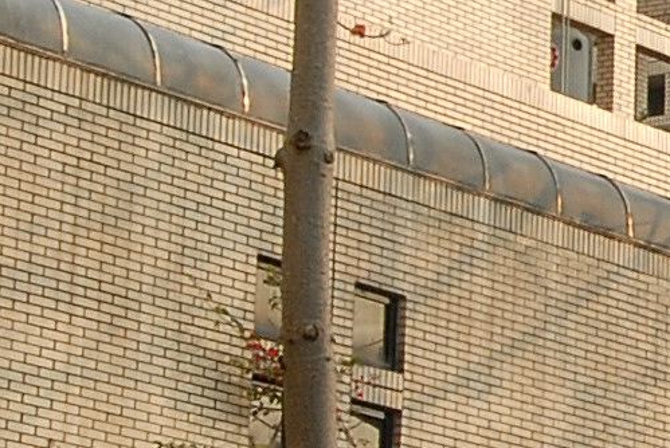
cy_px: 149
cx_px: 1202
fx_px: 4770
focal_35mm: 256
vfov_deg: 5.4
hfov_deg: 7.8
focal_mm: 22
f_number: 11
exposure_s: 1/100
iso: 200
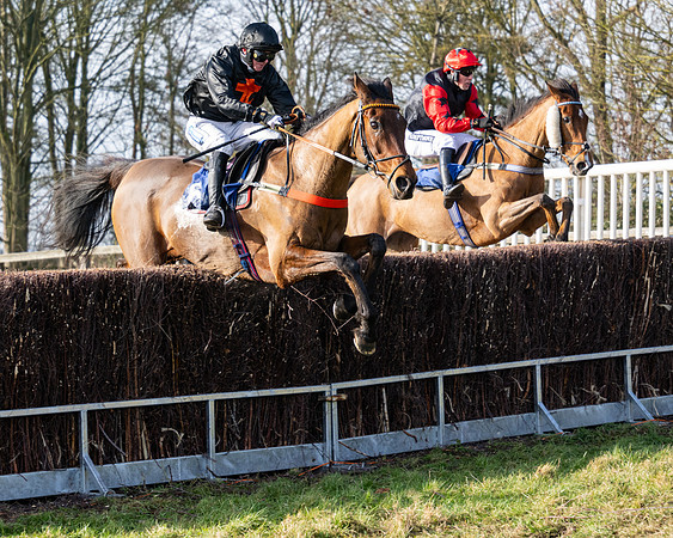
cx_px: 336
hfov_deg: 16.3
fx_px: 2356
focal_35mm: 118
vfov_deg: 13.0
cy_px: 269
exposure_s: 1/1250
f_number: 4
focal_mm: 70
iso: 400
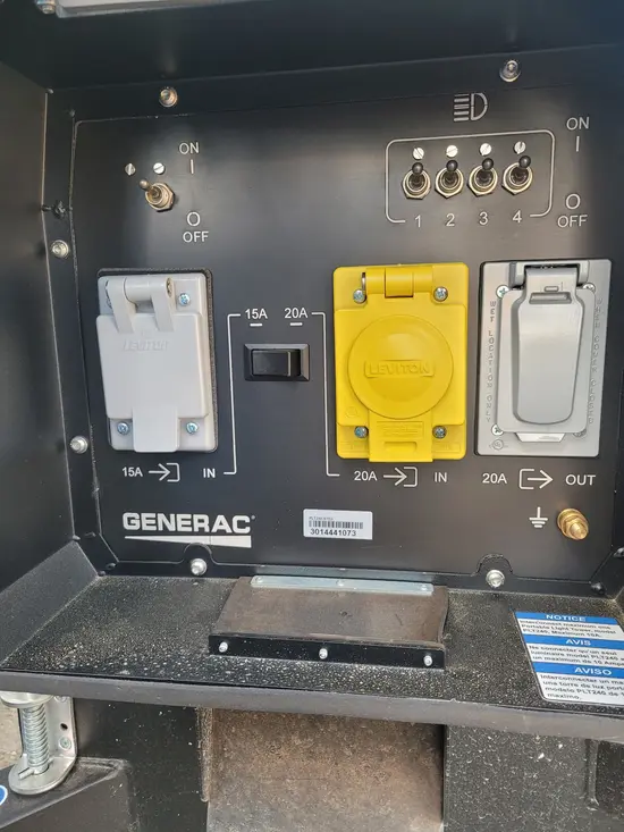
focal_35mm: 26
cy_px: 416
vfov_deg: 67.3
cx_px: 312
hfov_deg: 53.1
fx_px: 625
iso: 100
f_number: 1.8
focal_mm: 5.4
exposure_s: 1/120
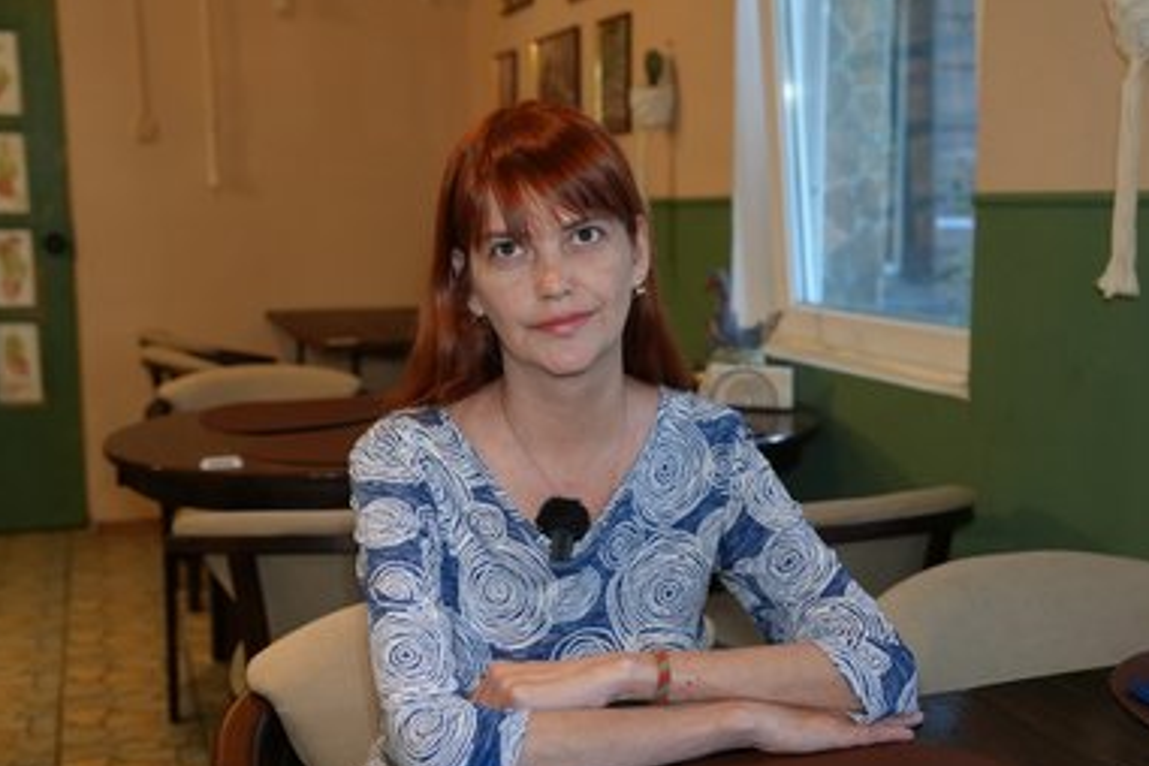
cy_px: 391
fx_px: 1340
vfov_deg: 31.9
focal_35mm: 42
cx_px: 585
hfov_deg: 46.4
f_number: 4
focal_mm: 40
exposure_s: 1/160
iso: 4000
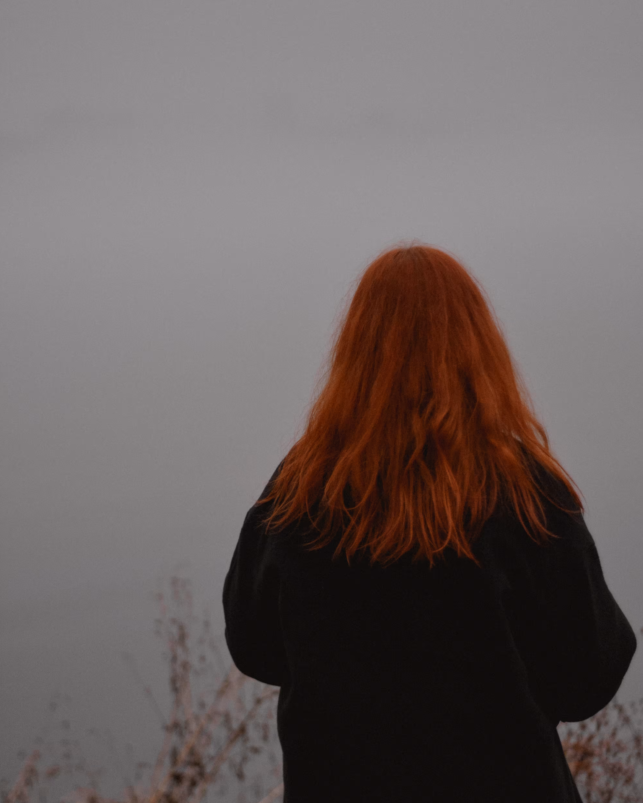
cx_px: 321
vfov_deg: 22.5
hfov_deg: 18.1
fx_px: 2022
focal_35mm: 85
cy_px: 464
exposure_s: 1/250
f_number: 1.8
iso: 640
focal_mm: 50
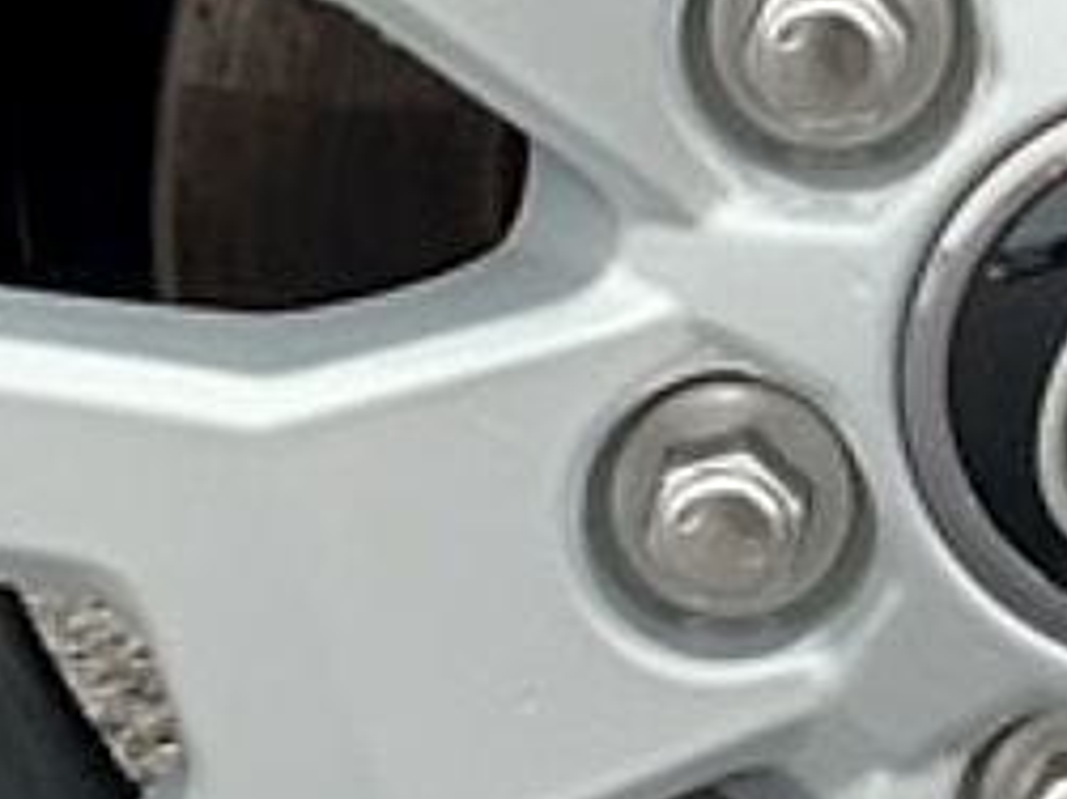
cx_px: 1271
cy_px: 204
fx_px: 5885
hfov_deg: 10.2
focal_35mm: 191
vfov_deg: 7.8
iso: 25
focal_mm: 3
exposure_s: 1/372
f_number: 1.8
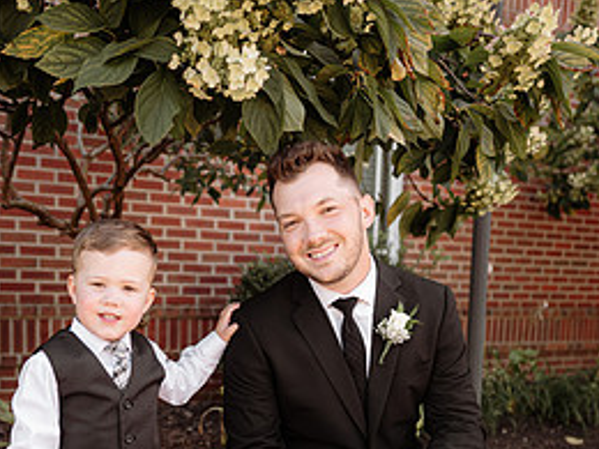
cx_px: 267
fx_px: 692
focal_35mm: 40
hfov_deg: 46.7
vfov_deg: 34.8
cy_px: 362
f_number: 2.2
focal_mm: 24
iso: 200
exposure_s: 1/500
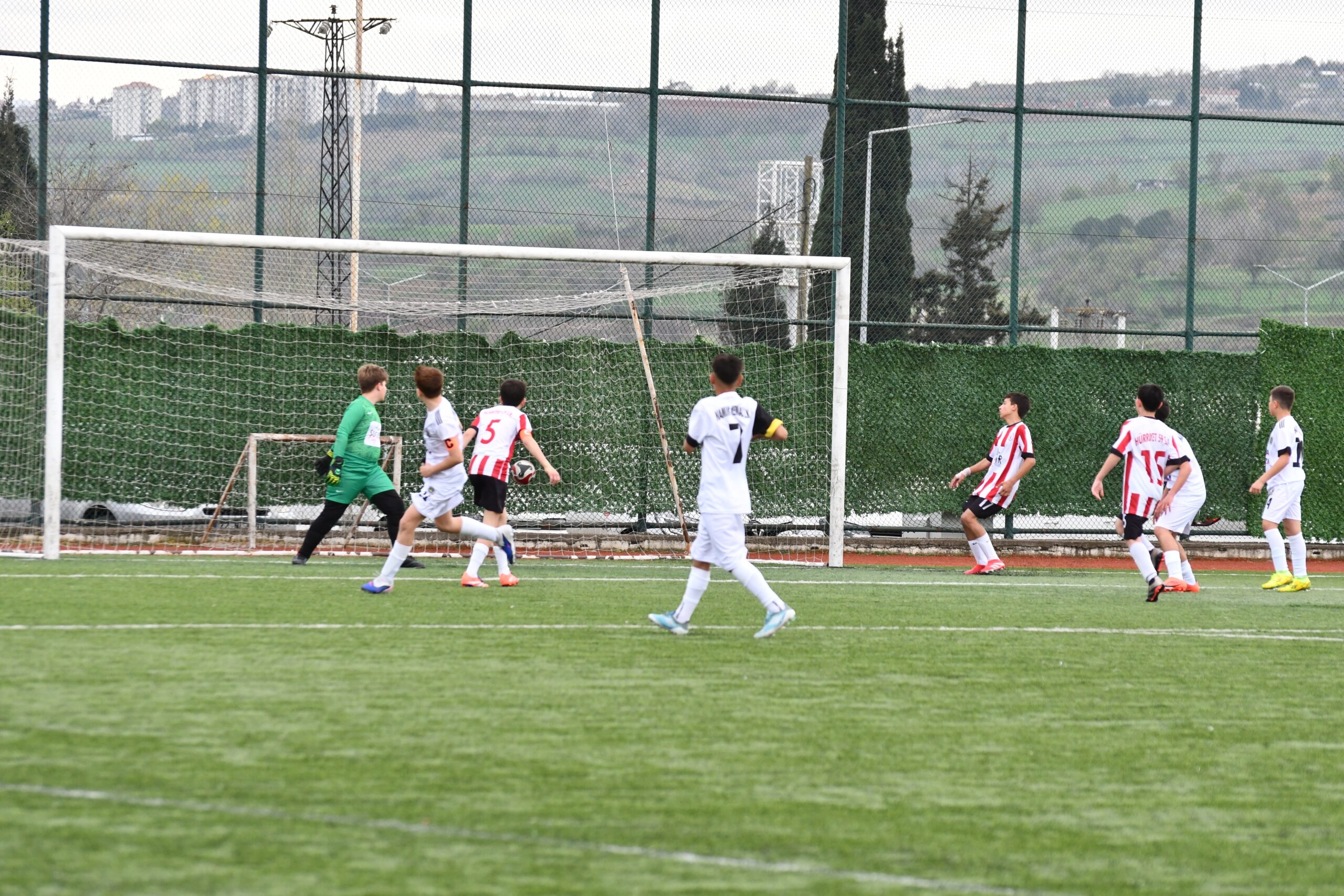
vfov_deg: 6.5
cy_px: 448
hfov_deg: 9.8
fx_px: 7840
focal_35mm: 210
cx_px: 672
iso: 800
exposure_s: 1/400
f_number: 4.8
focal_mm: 140
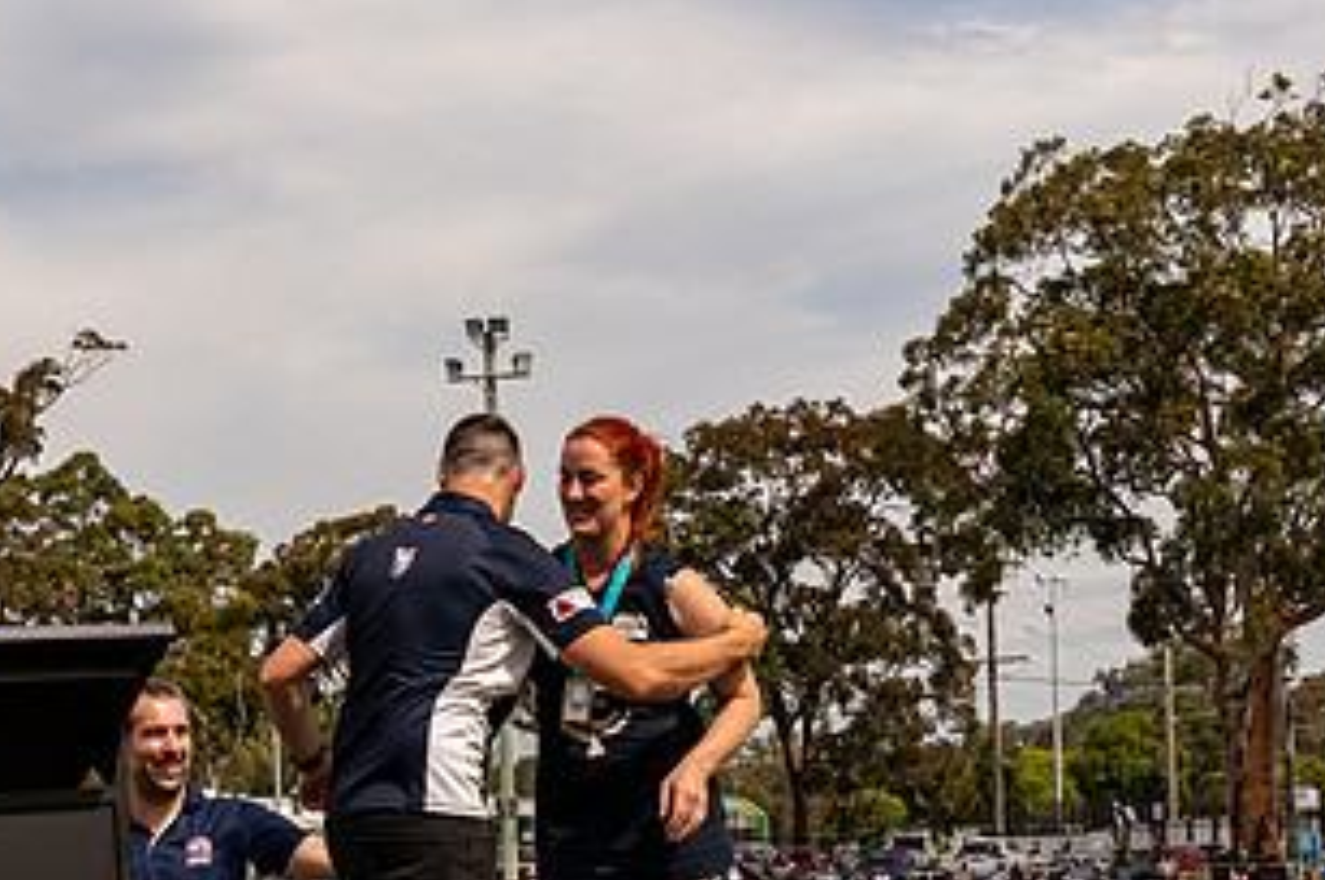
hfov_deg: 22.9
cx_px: 293
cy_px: 684
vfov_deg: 15.4
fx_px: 3235
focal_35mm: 88
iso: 200
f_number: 8
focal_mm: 31
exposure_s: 1/640
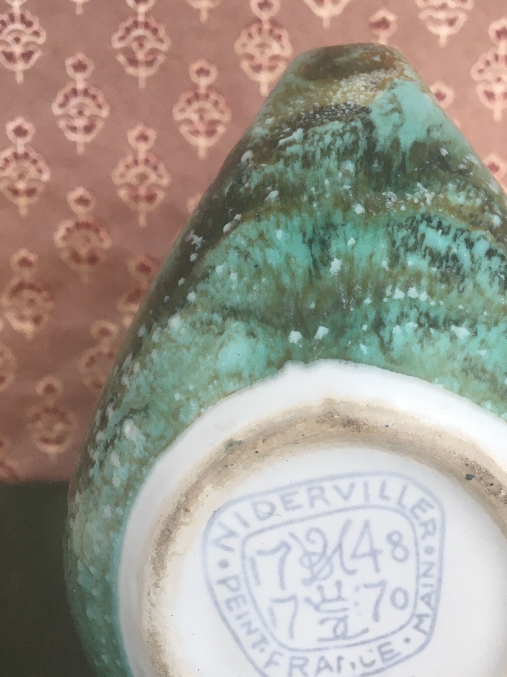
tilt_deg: -16.8
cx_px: 347
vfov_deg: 42.9
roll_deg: -0.8
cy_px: 478
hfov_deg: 33.2
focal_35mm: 43
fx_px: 840
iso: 32
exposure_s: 1/33
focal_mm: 4.15
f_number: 2.2
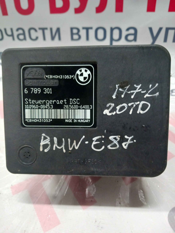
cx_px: 88
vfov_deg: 65.3
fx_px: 182
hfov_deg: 51.4
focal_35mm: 27
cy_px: 116
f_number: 1.8
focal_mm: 4
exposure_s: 1/20
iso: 500
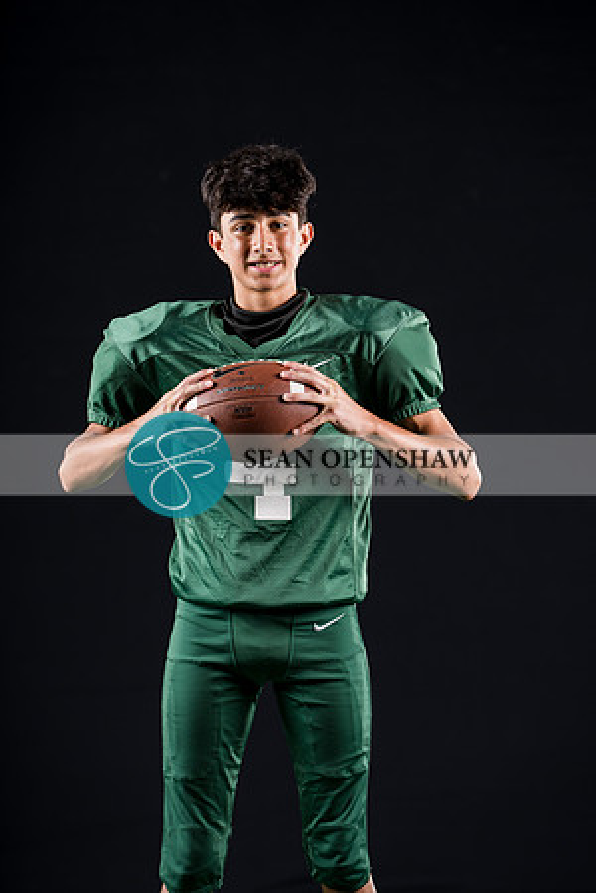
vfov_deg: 15.1
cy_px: 446
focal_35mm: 136
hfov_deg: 10.1
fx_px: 3377
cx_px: 298
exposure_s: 1/160
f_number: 4
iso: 200
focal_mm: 136
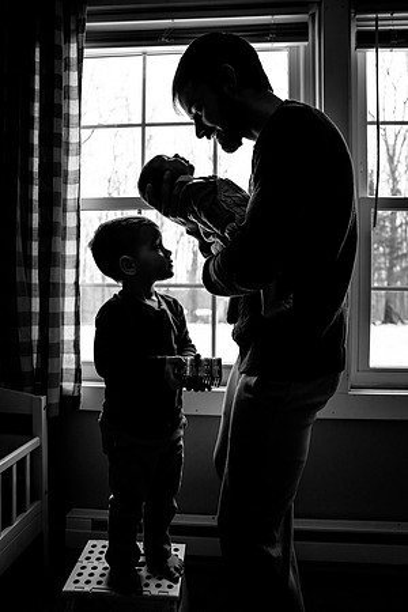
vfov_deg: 73.7
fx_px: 408
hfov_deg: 53.1
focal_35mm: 24
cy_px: 306
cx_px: 204
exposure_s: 1/160
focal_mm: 24
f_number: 2.8
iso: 400
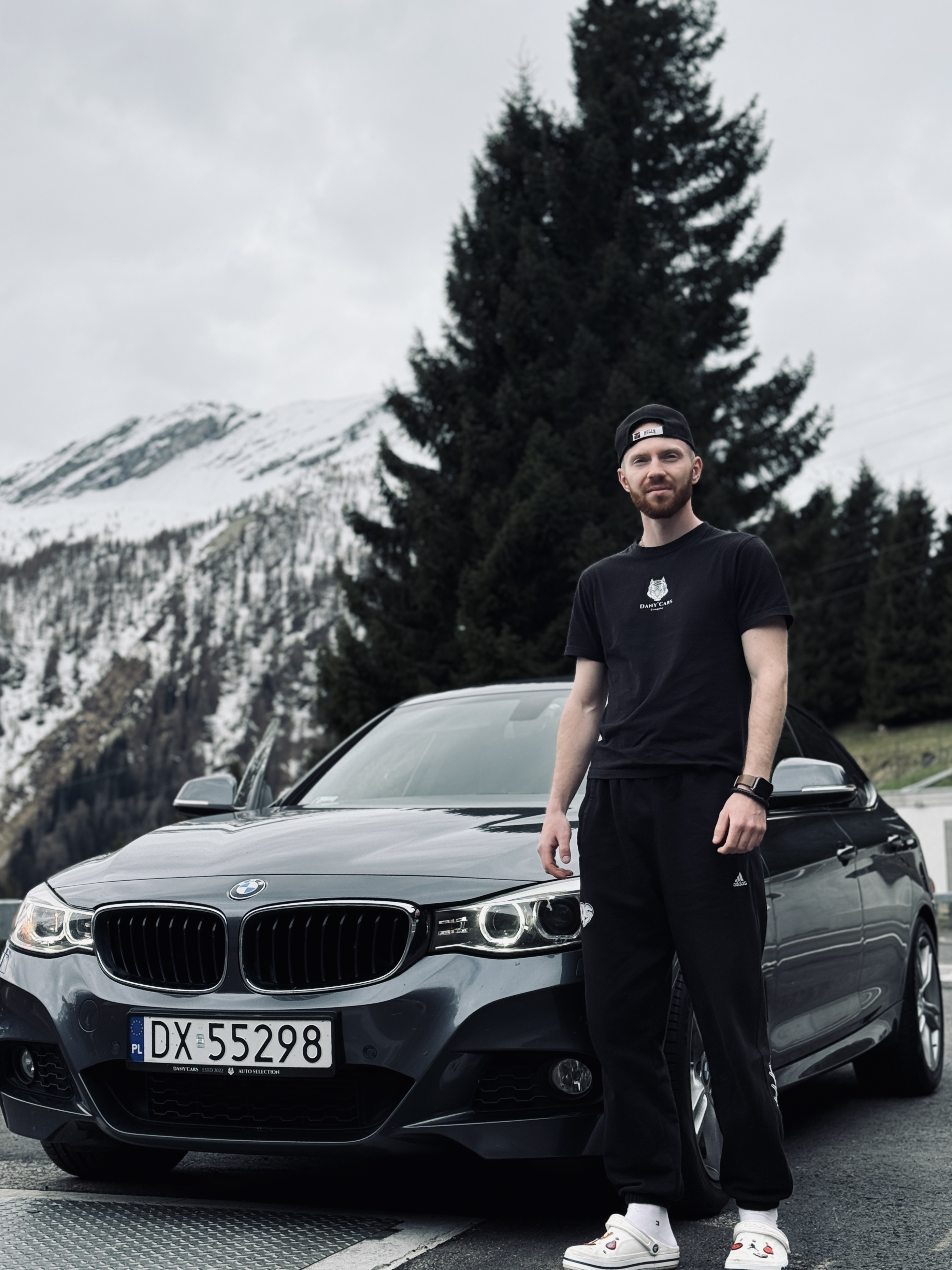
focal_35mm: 48
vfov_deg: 39.7
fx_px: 1760
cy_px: 635
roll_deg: -5.4
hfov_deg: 30.3
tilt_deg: +11.4
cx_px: 476
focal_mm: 6.76
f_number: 1.78
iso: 64
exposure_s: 1/3891
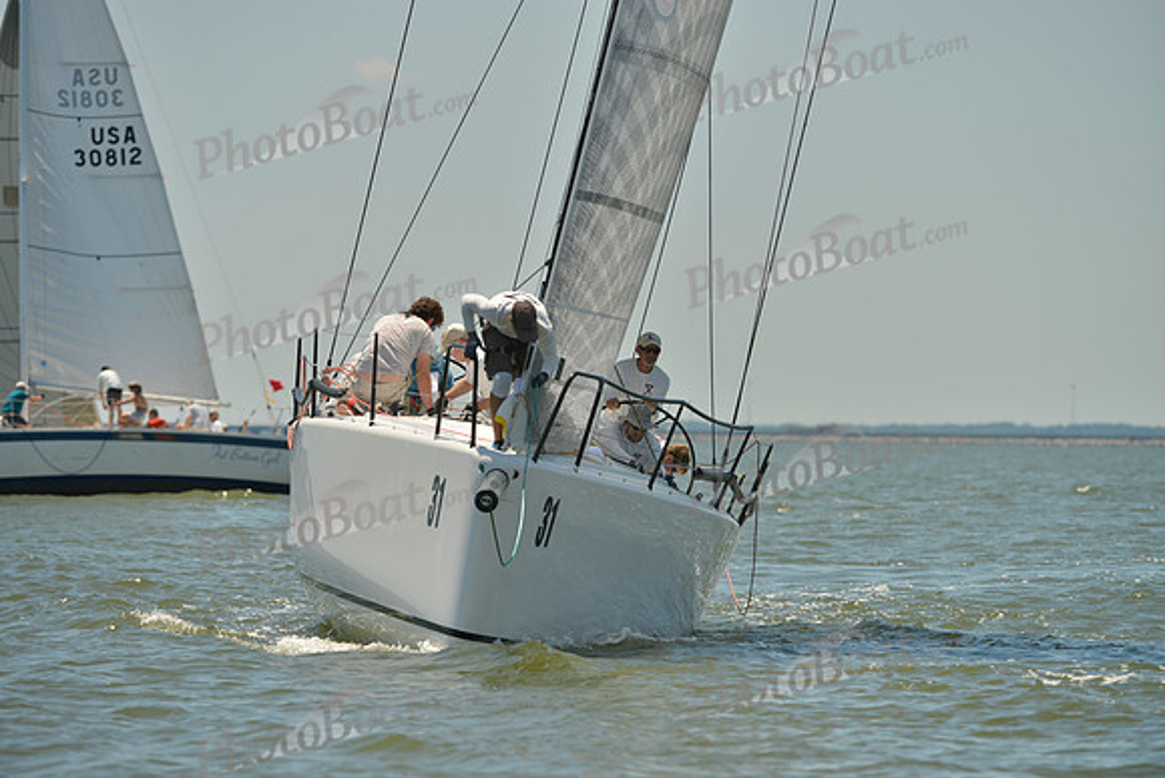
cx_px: 582
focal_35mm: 280
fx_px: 9063
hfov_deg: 7.4
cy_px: 389
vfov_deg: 4.9
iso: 200
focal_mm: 280
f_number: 5.6
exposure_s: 1/1600
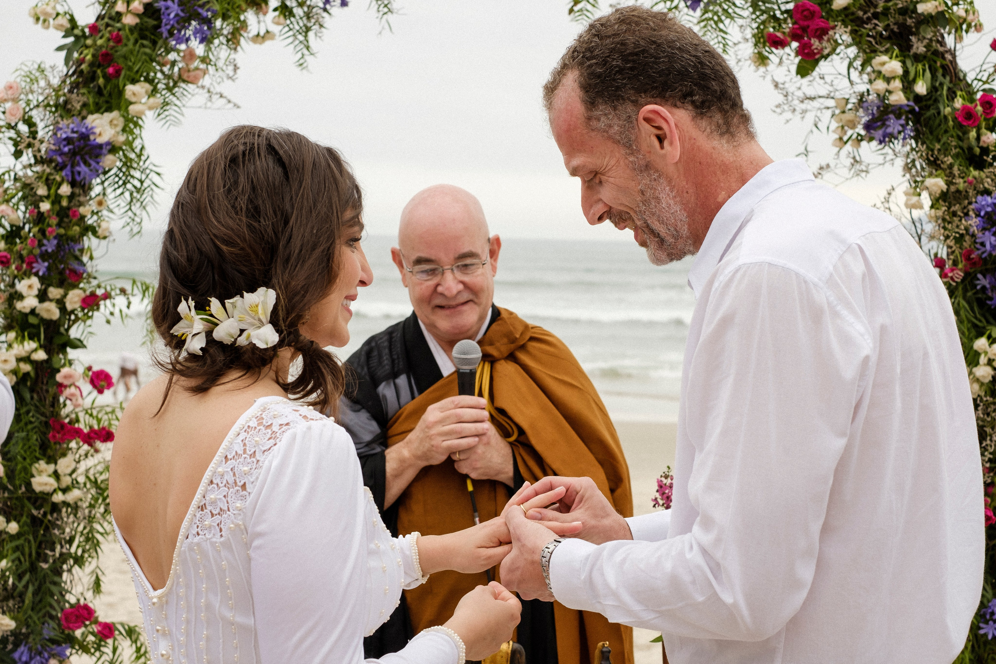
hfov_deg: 36.5
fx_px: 1508
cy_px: 332
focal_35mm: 55
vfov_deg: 24.8
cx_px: 490
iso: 200
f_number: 5
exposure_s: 1/250
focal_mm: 35
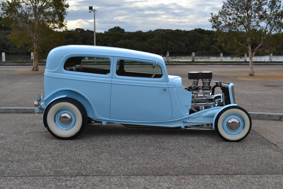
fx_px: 354
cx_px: 142
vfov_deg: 29.9
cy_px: 94
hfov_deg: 43.6
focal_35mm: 45
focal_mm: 30
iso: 400
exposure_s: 1/250
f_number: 10
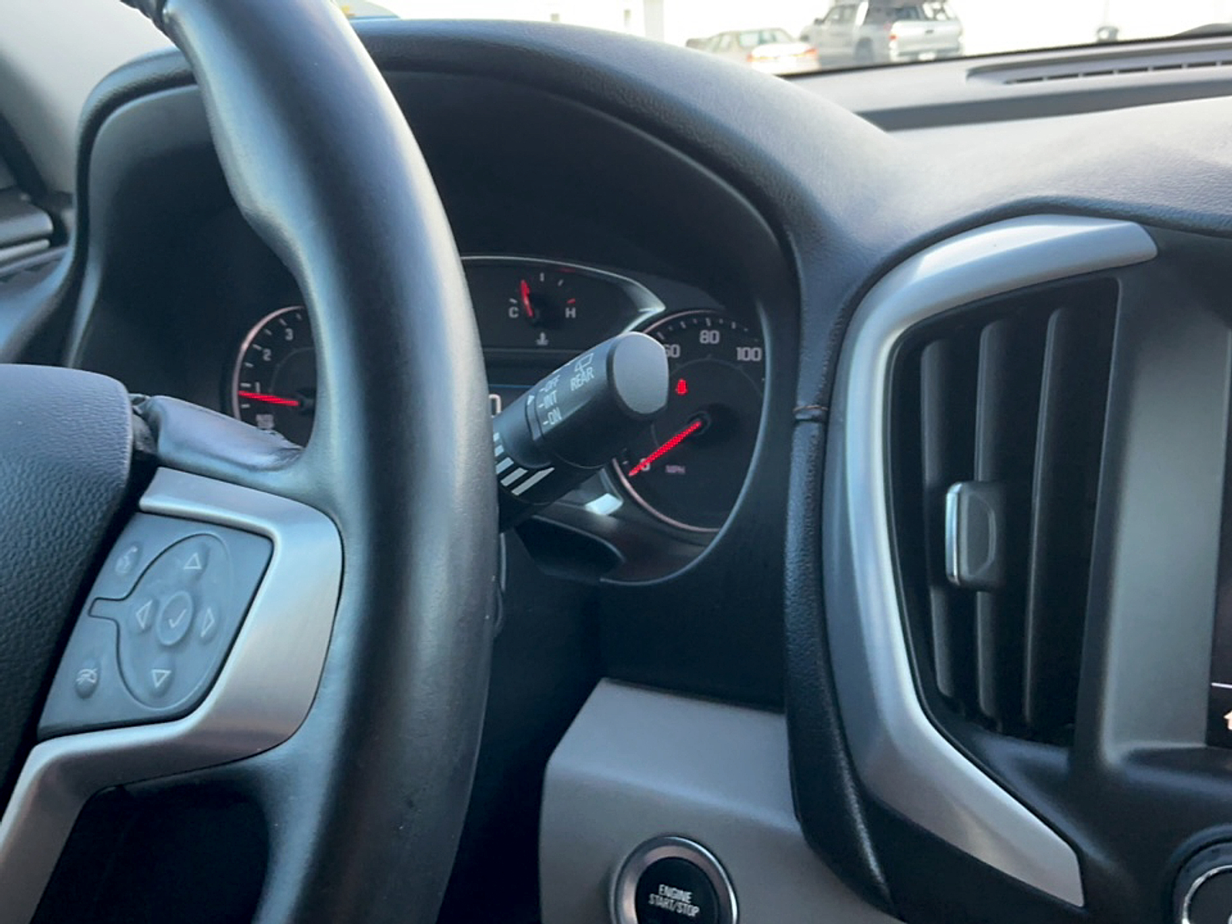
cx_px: 616
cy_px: 462
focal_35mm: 30
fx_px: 1068
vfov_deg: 46.8
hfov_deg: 60.0
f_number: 1.8
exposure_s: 1/120
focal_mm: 3
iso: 64
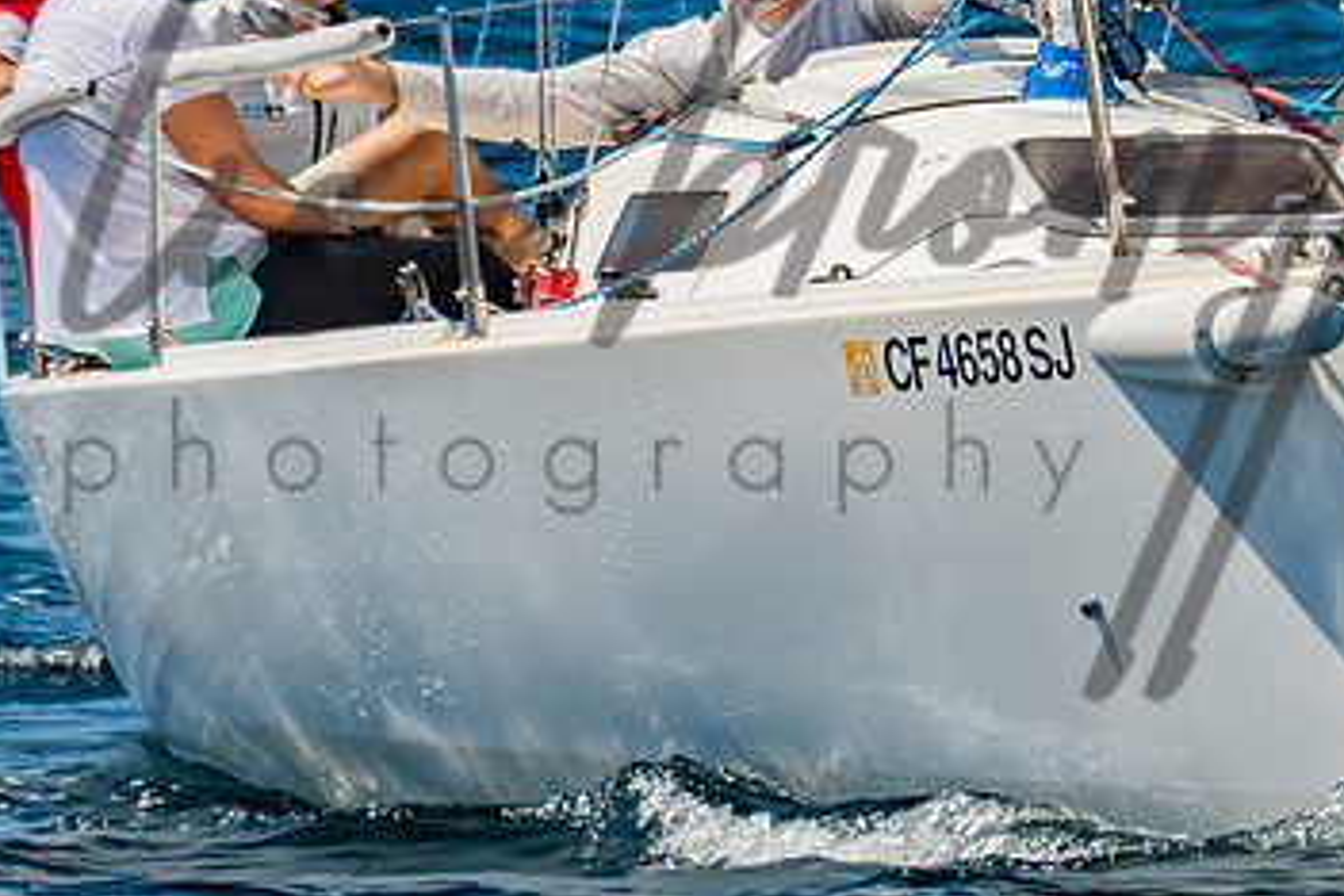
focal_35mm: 672
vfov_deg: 2.0
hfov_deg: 3.1
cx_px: 794
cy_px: -275
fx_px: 25086
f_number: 6.3
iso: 160
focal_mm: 175
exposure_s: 1/640
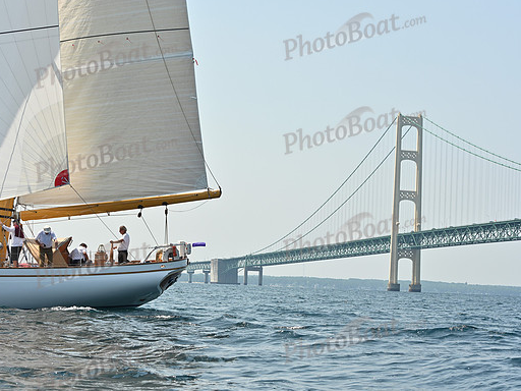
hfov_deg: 23.0
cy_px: 195
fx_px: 1279
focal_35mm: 85
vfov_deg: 17.4
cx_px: 231
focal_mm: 78
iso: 320
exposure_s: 1/1250
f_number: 8
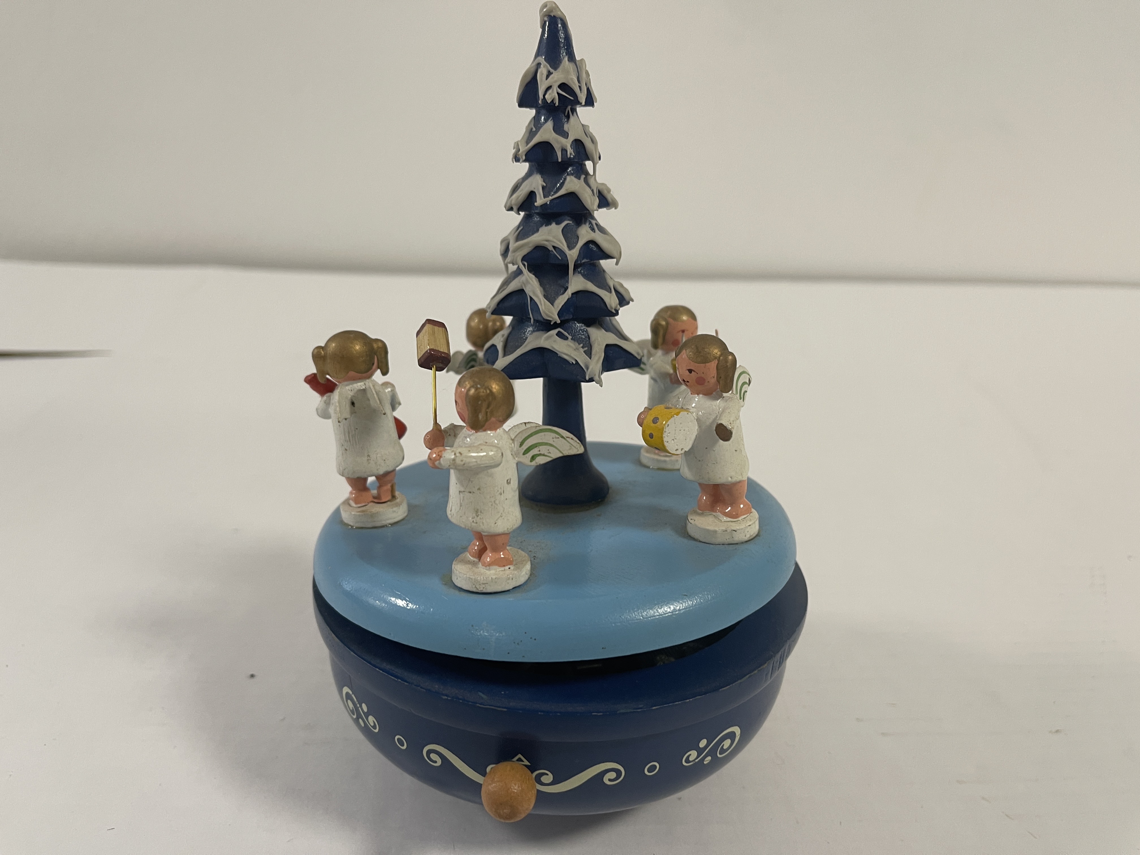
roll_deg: -3.0
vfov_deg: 54.9
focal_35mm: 25
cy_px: 428
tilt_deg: -21.3
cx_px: 570
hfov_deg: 69.4
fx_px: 823
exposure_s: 1/50
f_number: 1.6
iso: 80
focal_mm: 5.1
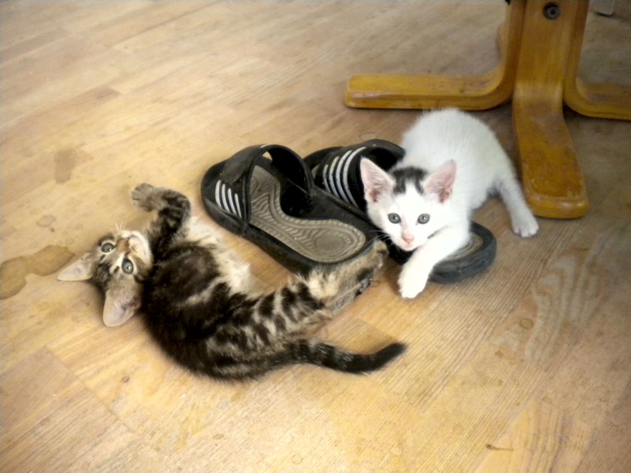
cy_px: 236
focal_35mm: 35
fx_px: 638
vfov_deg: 40.7
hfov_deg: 52.6
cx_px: 316
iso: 400
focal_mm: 6.3
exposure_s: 1/41.5
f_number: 3.1
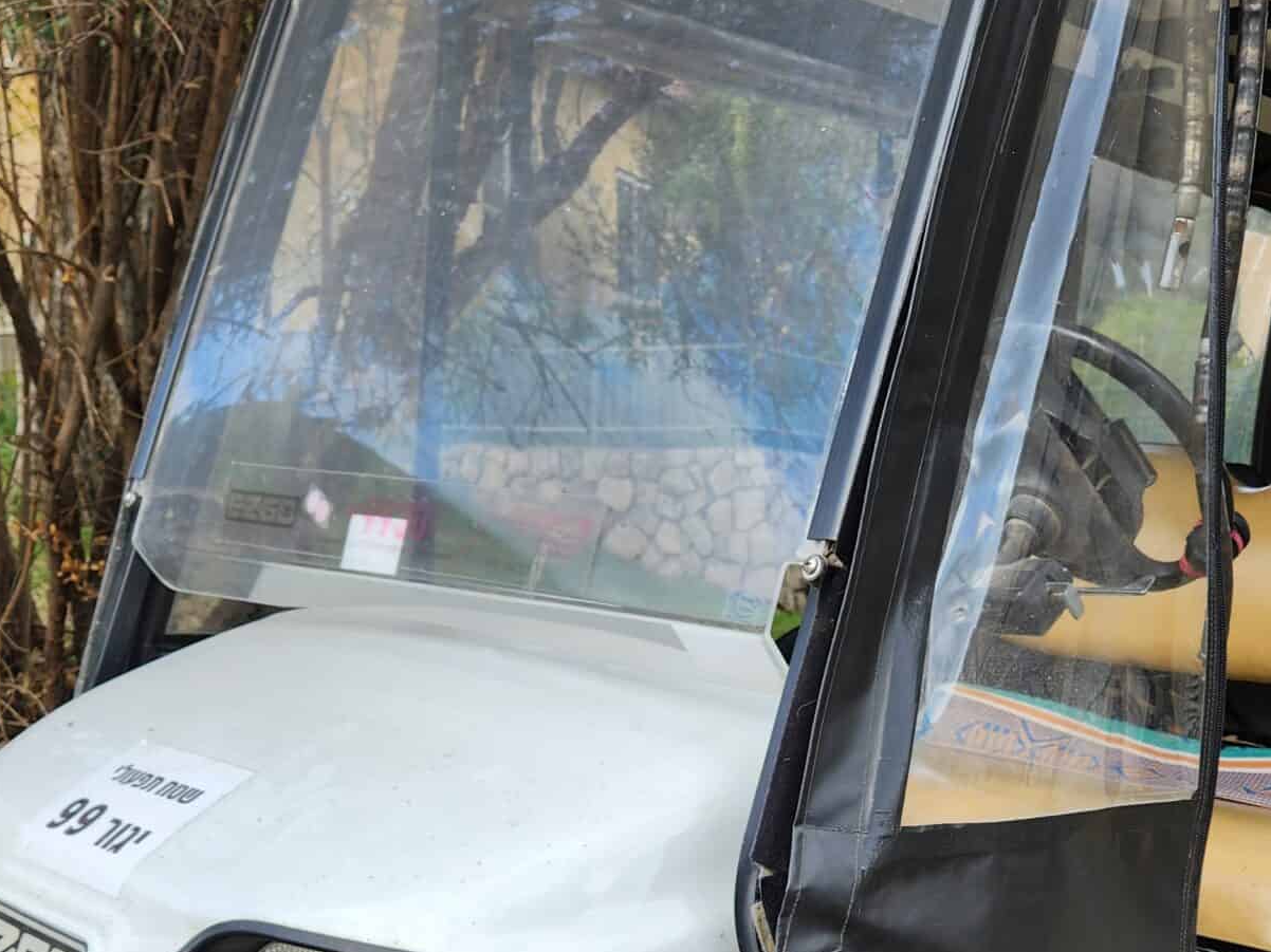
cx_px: 781
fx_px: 1799
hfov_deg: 38.7
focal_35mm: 49
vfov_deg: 28.3
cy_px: 892
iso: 20
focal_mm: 5.4
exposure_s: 1/297
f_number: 1.8
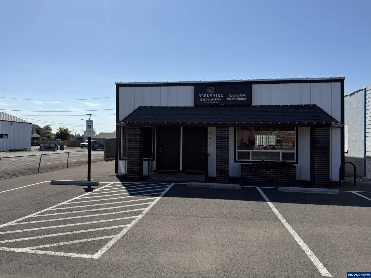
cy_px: 139
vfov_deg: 56.8
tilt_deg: +1.5
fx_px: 257
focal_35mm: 24
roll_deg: -0.3
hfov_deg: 71.6
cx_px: 186
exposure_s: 1/7353
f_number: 1.78
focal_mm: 6.76
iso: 80
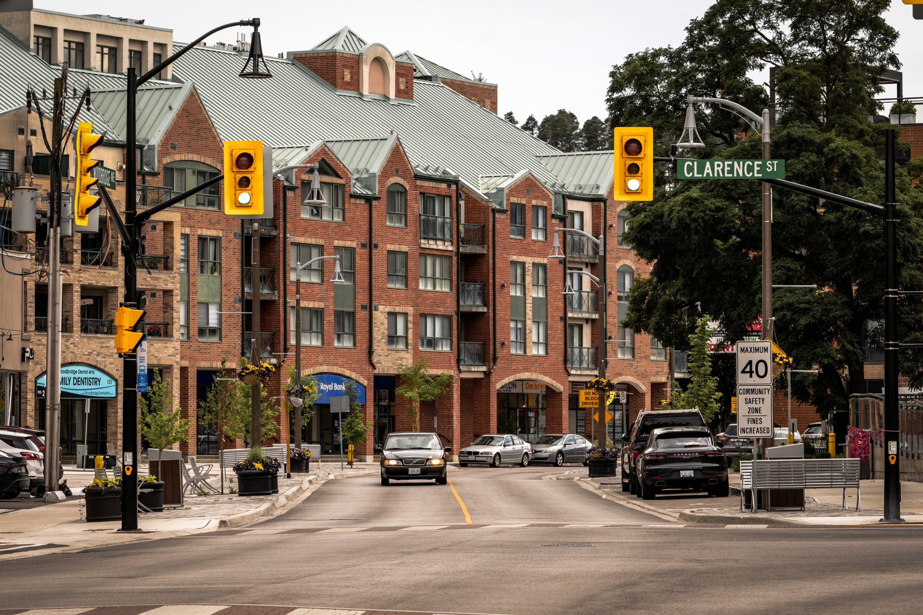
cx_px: 462
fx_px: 4024
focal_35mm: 157
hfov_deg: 13.1
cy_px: 308
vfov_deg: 8.7
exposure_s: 1/250
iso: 100
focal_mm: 105
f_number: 8
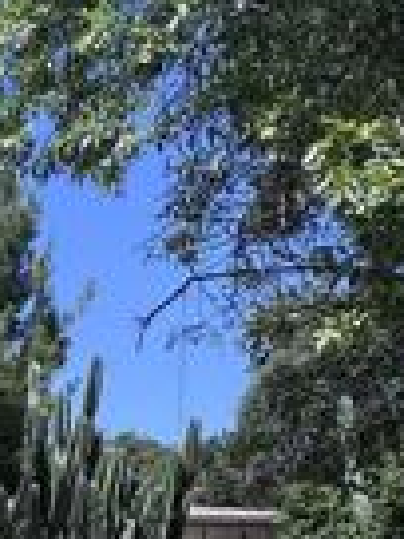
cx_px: -234
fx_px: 1027
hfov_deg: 19.0
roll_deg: -0.7
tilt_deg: -3.7
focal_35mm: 66
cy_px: 682
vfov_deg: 25.7
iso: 50
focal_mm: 2.22
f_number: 2.2
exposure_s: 1/1236
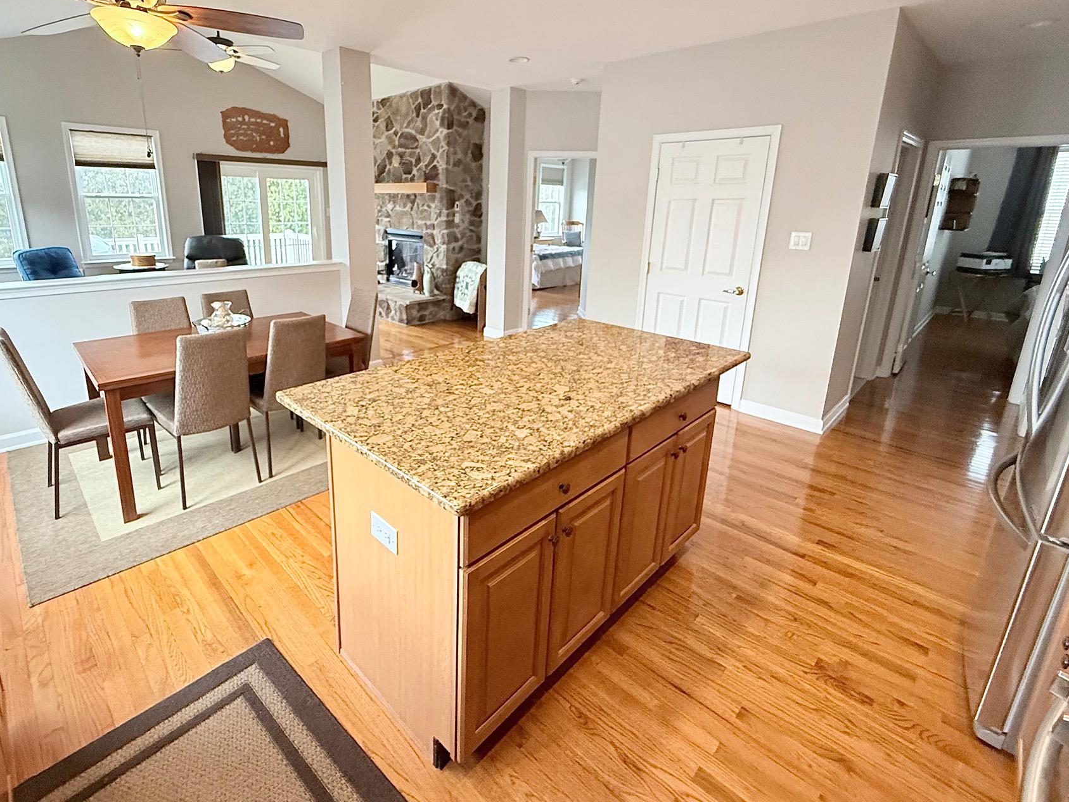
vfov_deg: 74.1
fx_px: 525
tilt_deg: -14.0
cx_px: 466
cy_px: 330
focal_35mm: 17
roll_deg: -0.6
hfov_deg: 90.6
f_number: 2.2
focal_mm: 2.22
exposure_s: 1/120
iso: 640
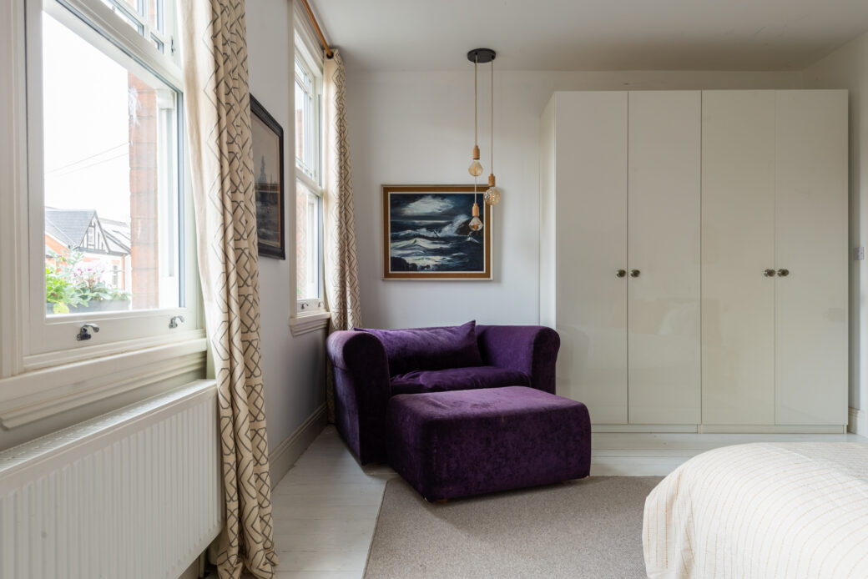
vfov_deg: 57.3
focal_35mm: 22
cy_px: 290
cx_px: 434
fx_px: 531
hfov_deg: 78.6
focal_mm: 22
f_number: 8
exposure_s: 1/8
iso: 200
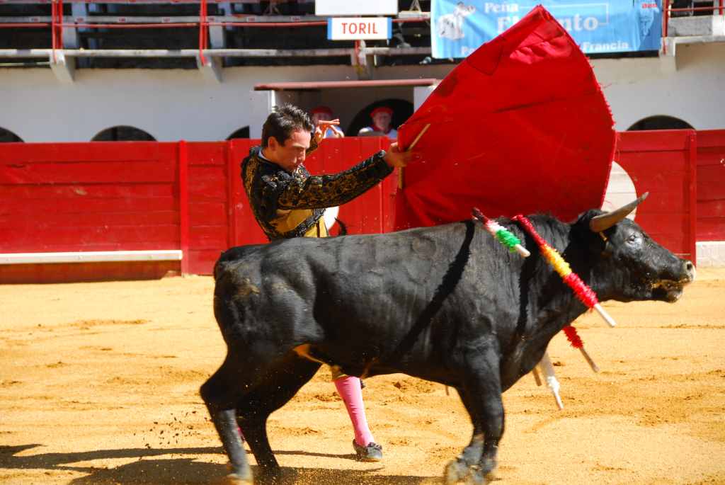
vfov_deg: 10.2
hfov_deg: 15.2
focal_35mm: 135
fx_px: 2721
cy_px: 242
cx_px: 362
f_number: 5.3
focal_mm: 90
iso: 280
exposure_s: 1/500
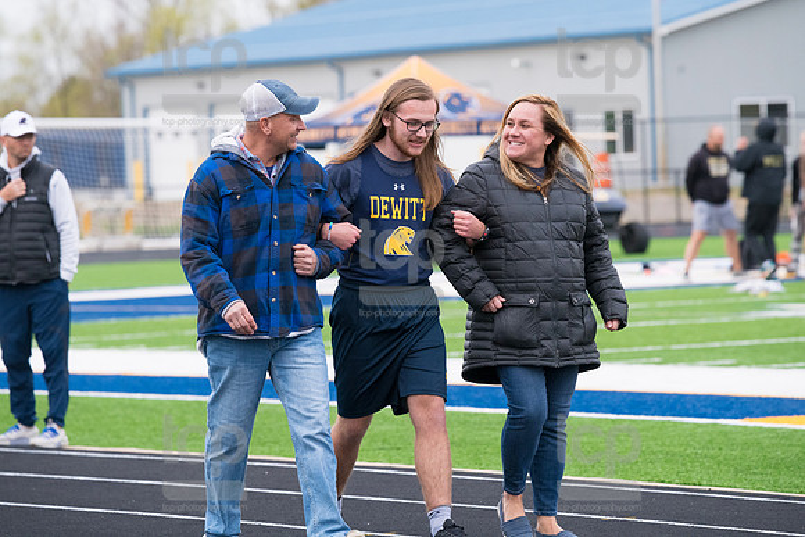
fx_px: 5211
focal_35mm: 233
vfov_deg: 5.9
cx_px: 395
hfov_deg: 8.8
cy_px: 224
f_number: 5
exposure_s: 1/2000
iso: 1600
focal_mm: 200
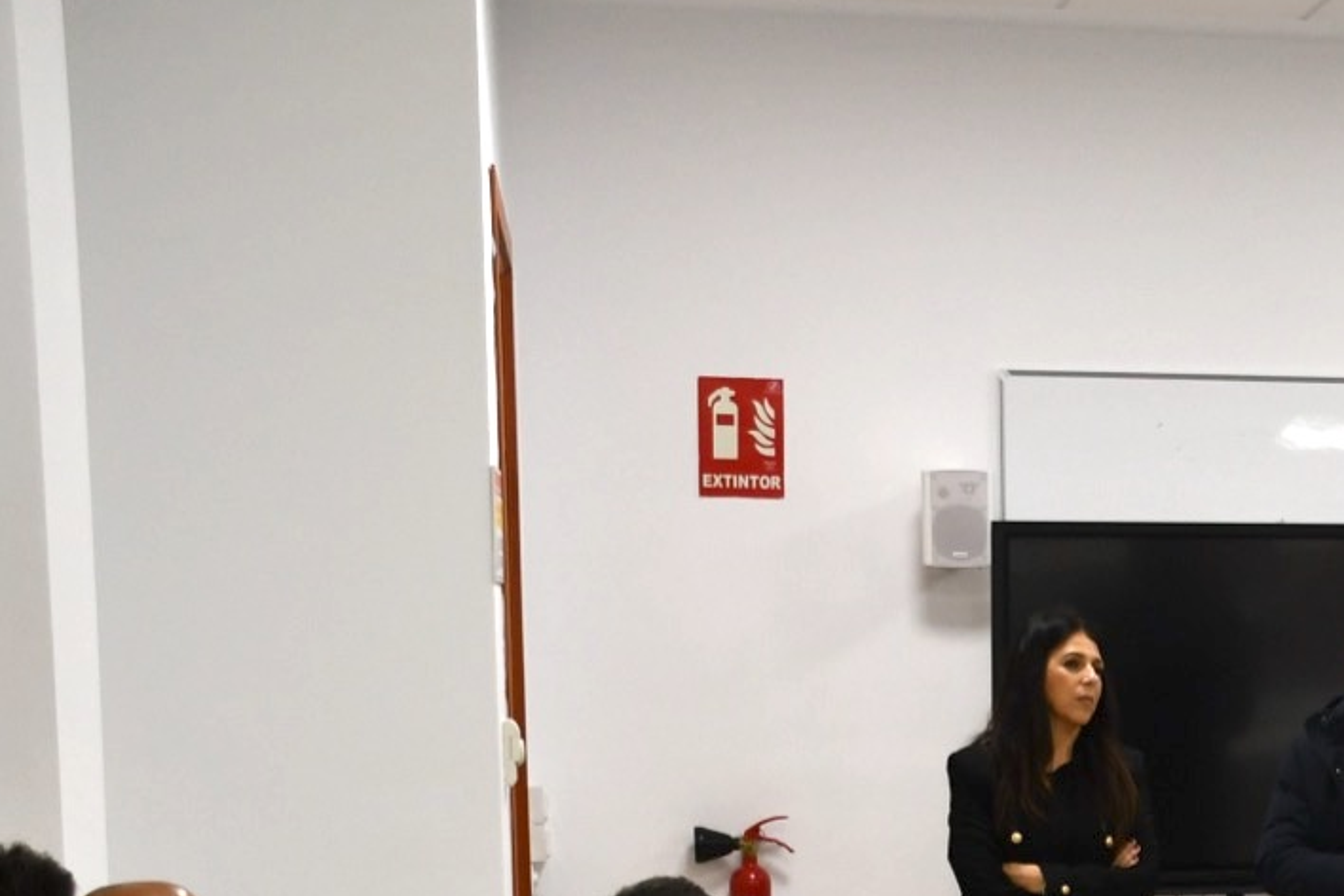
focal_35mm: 96
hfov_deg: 19.8
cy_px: 1168
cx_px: 1655
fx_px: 3584
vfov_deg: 13.7
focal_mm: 23
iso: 800
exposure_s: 1/200
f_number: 3.8
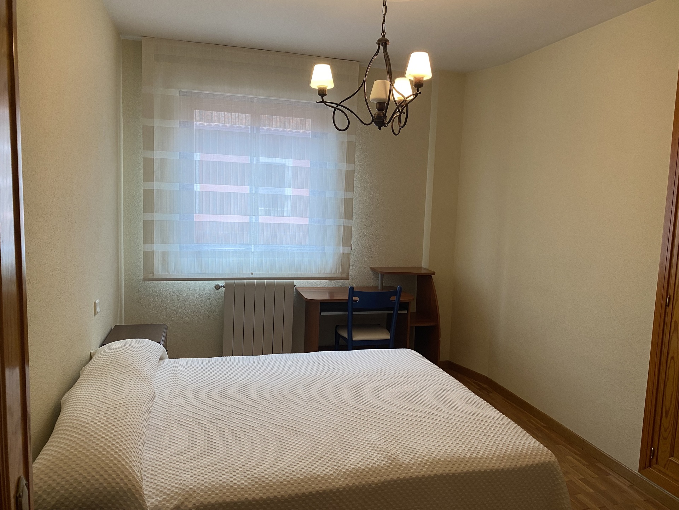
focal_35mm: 26
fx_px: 510
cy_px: 255
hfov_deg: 67.3
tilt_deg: -7.9
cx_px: 340
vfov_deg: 53.1
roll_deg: -1.9
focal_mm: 4.25
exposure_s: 1/50
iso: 80
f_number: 1.8
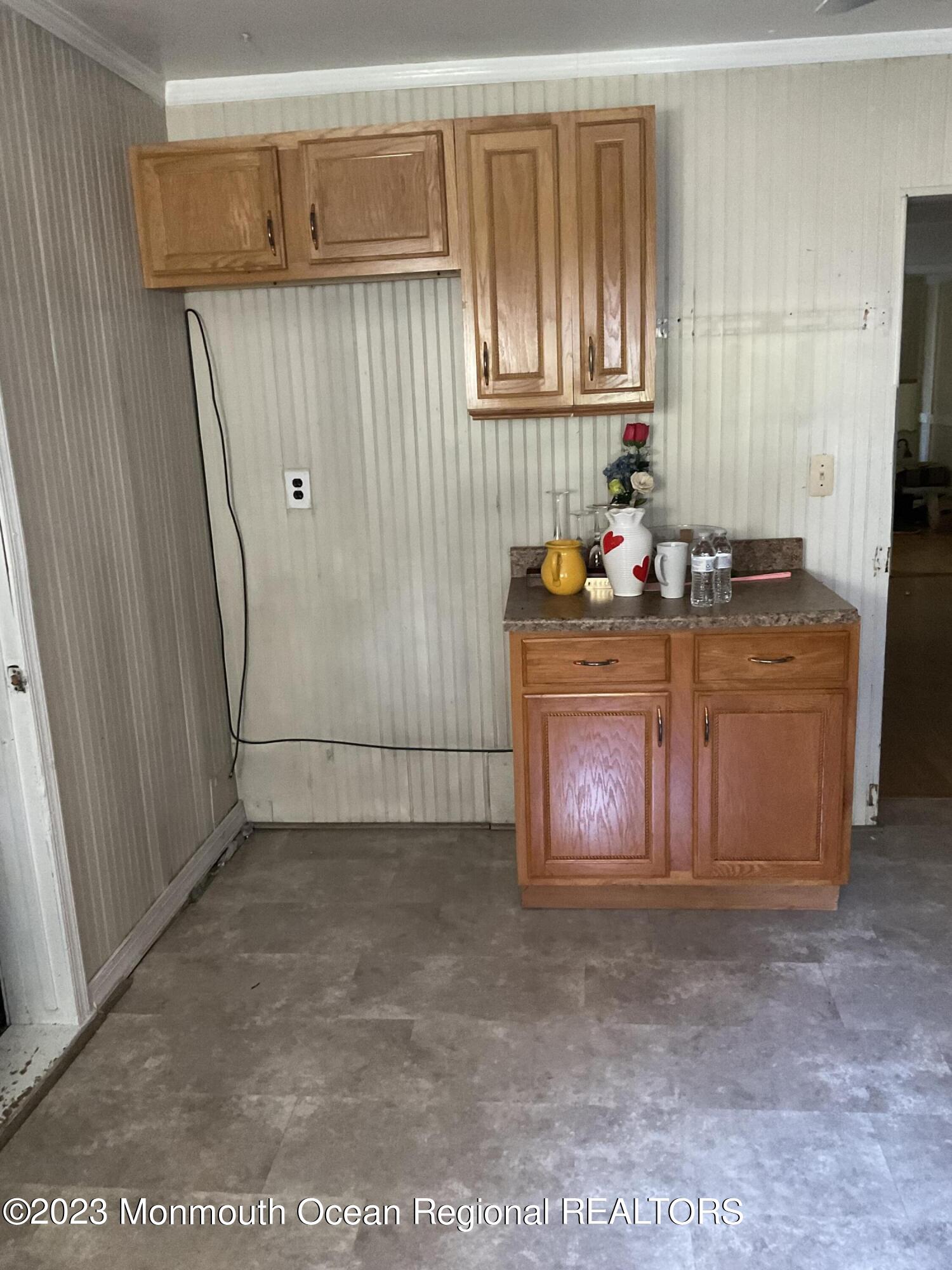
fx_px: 1063
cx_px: 476
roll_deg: +1.4
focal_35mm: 29
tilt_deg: -11.2
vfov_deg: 61.7
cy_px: 635
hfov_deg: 48.2
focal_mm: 3
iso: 320
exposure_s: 1/30
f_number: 1.8
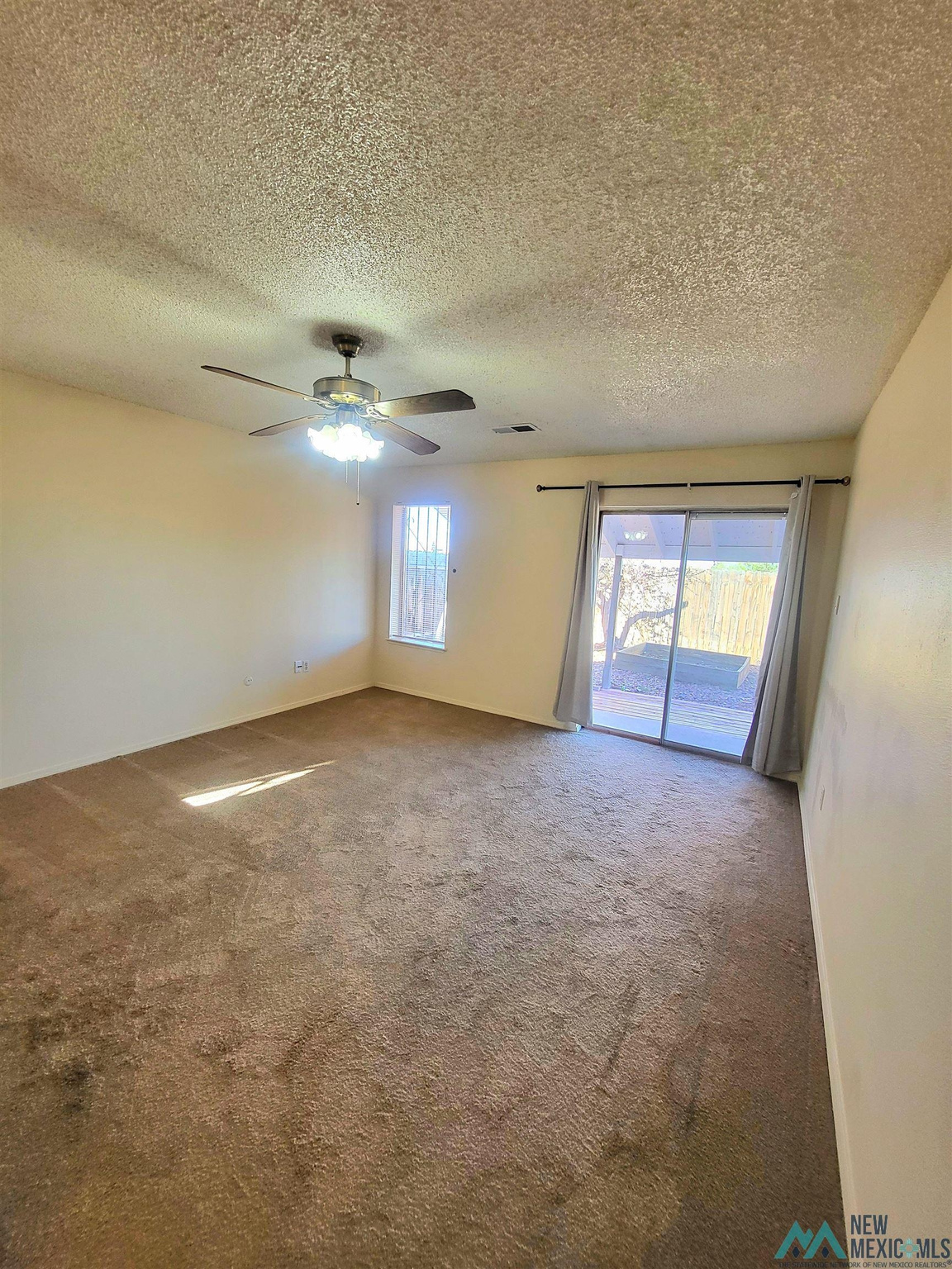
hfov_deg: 89.9
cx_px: 476
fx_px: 477
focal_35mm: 13
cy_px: 634
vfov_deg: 106.2
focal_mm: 1.74
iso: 125
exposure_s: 1/60.2
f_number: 2.2
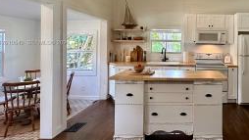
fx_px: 158
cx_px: 189
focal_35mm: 24
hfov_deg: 70.7
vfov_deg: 46.7
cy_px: 43
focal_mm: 2.22
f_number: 2.2
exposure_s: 1/120
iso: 320
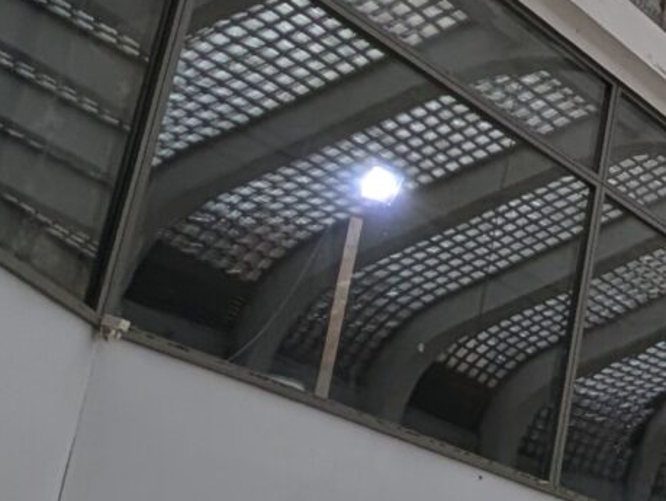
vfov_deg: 21.3
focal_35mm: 67
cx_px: 1389
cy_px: 486
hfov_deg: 17.9
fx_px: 1290
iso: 96
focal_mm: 2.02
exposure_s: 1/100
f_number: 1.7
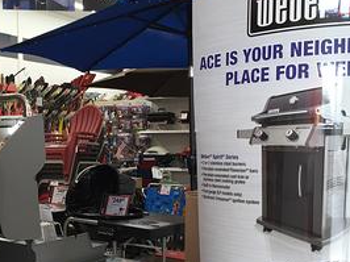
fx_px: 515
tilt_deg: -3.4
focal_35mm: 51
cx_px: 98
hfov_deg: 36.8
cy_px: 172
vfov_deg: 28.4
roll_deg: +0.3
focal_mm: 4.15
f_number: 2.2
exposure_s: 1/40
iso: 32
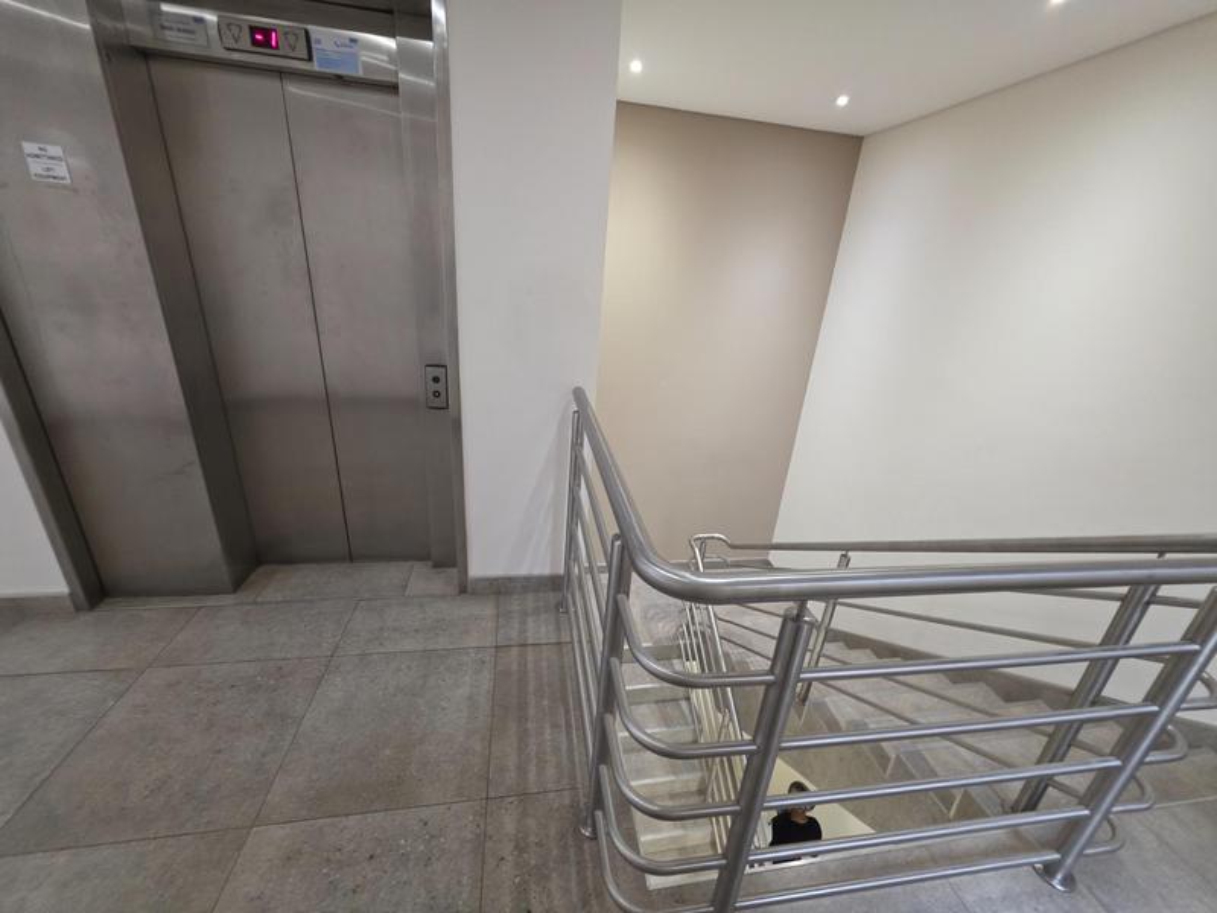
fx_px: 457
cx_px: 608
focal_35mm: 13
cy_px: 456
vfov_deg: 89.9
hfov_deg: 106.2
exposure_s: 1/50
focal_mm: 2.2
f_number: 1.9
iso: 400
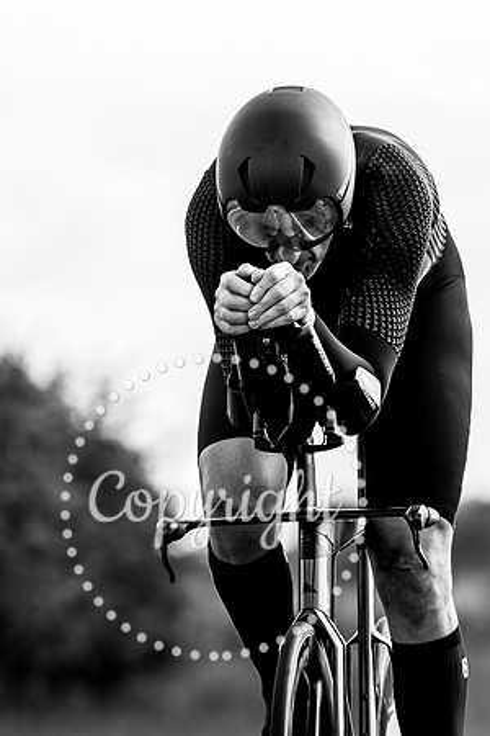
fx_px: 11506
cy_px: 460
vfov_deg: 3.7
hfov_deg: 2.4
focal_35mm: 564
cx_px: 210
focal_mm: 176
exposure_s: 1/1000
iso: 100
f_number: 3.2
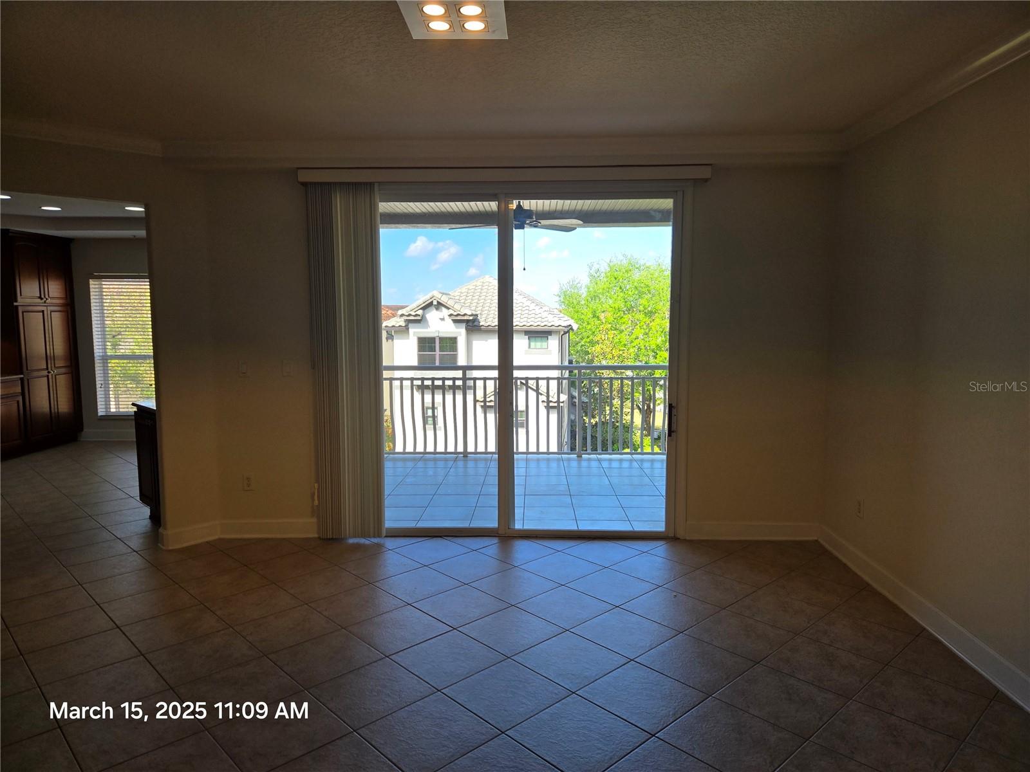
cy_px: 386
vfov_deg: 58.9
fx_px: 684
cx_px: 515
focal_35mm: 23
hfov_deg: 73.9
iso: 25
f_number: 1.8
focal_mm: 5.4
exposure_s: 1/401
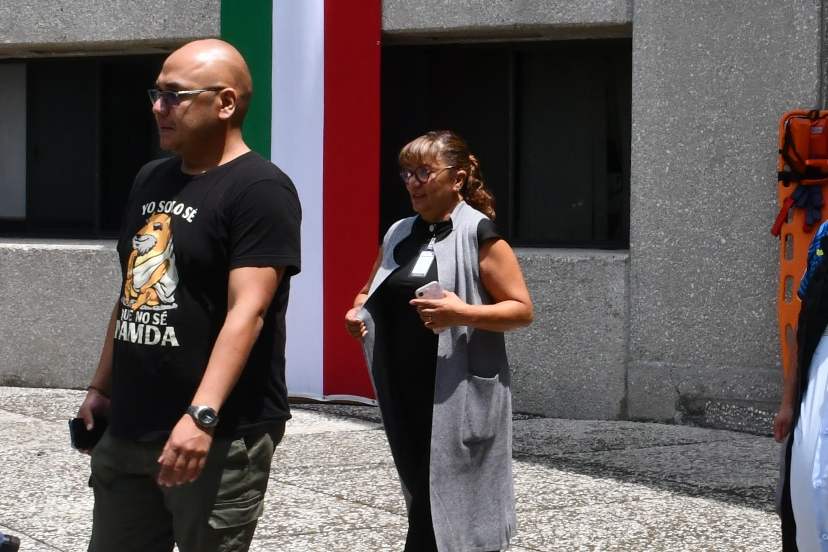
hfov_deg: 22.3
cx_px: 671
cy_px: 301
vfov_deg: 15.2
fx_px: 2070
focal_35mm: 90
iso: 800
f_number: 20
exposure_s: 1/400
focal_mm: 23
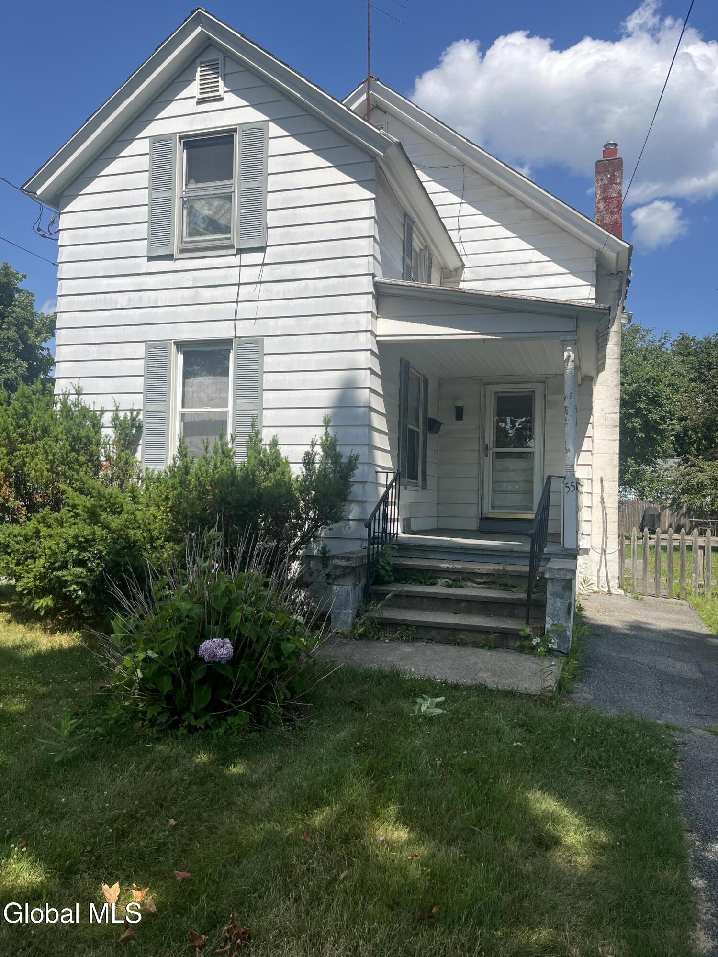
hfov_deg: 53.1
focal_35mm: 26
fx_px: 719
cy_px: 478
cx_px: 359
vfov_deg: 67.3
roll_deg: -1.0
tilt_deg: +2.0
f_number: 1.6
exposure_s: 1/3876
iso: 50
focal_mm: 5.1
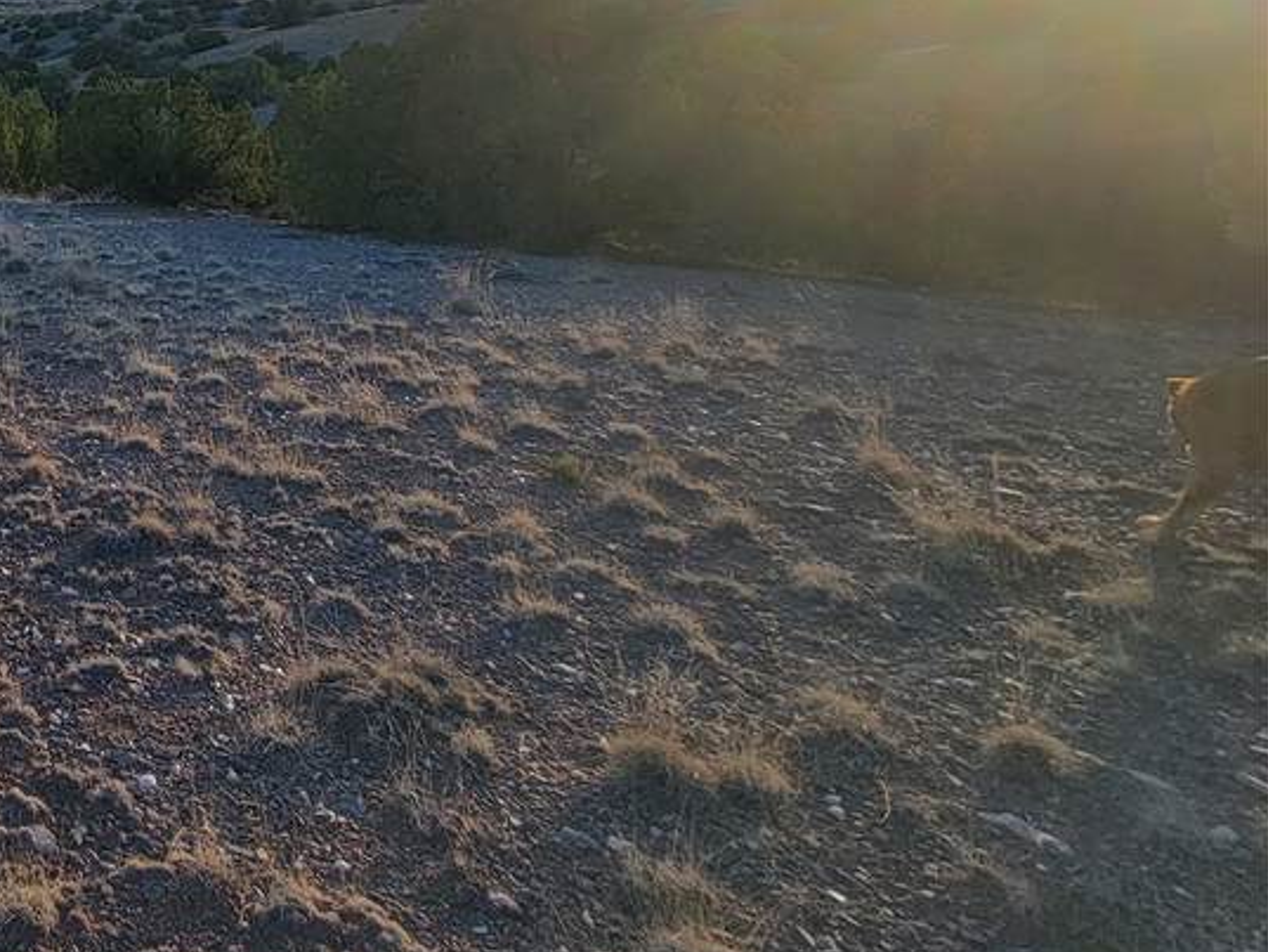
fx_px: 1136
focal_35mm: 31
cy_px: -2
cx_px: -241
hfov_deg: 41.1
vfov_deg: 39.9
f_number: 2.2
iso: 50
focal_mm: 2.2
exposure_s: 1/679
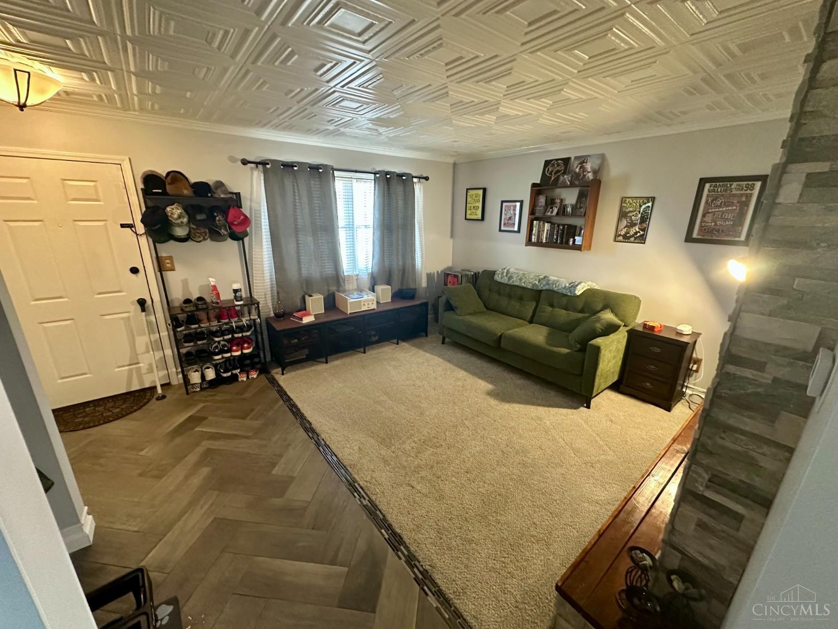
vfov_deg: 85.7
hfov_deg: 102.1
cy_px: 314
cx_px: 419
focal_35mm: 14
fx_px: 339
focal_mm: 2.22
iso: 800
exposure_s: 1/60
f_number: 2.2
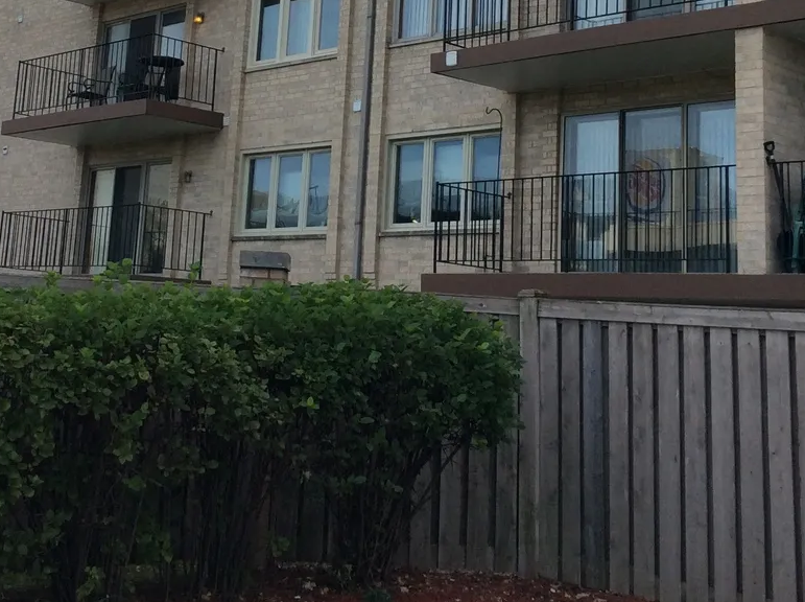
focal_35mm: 60
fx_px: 1393
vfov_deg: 23.6
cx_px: 310
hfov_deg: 32.1
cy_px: 45
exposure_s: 1/953
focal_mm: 3.3
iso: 32
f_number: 2.4
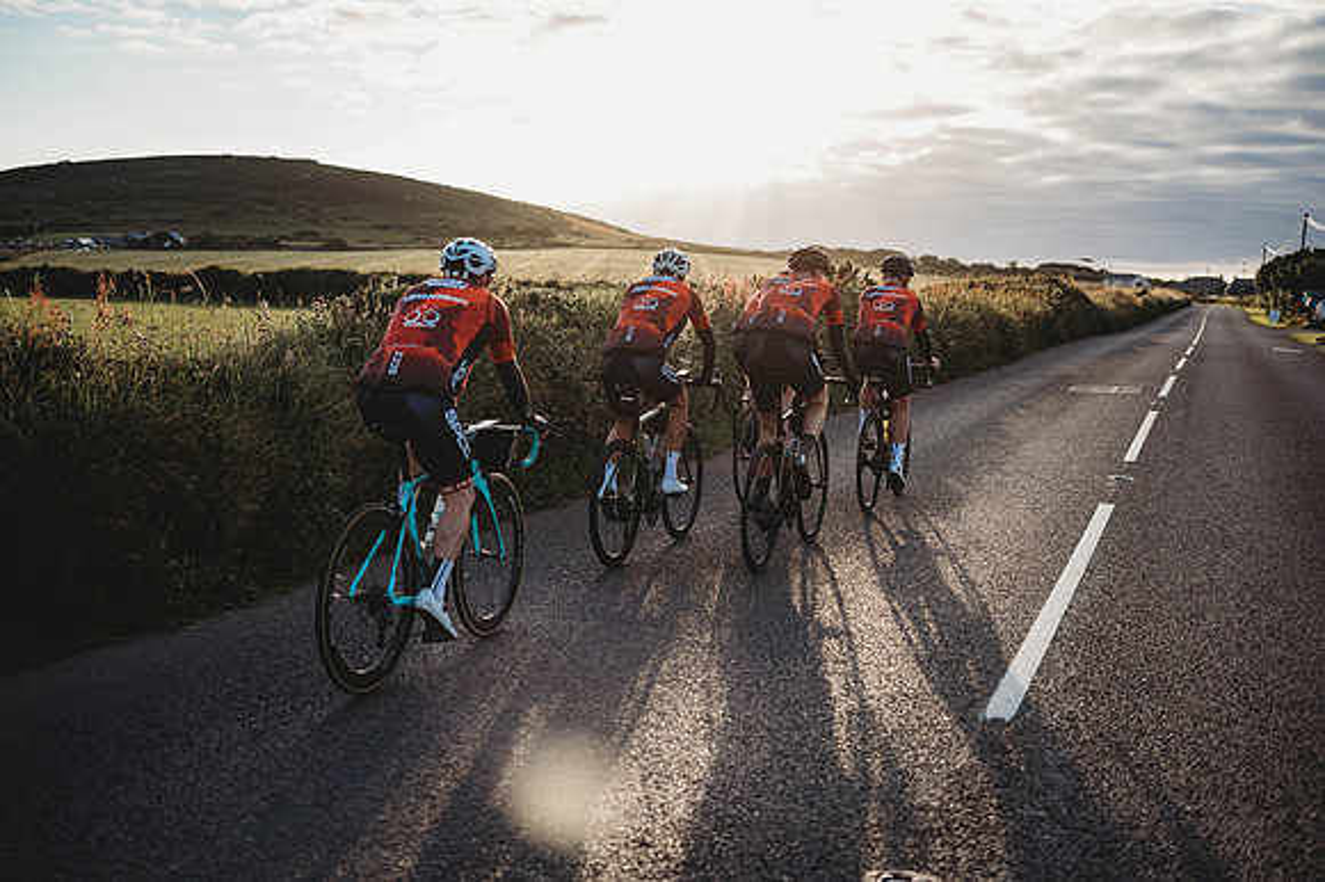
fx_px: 1471
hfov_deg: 48.5
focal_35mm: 40
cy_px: 441
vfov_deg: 33.4
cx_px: 662
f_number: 2.5
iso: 100
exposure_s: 1/1000
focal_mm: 40
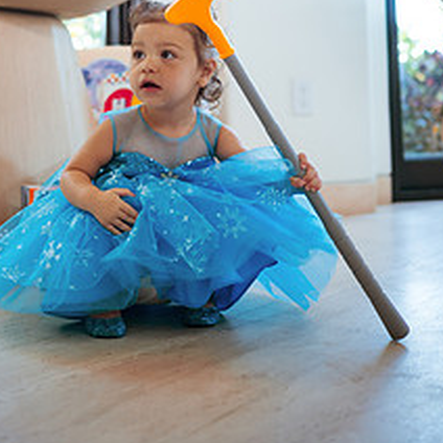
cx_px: 150
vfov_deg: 26.2
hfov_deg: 27.1
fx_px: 912
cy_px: 23
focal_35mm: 63
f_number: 2
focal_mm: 35
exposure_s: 1/640
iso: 1600
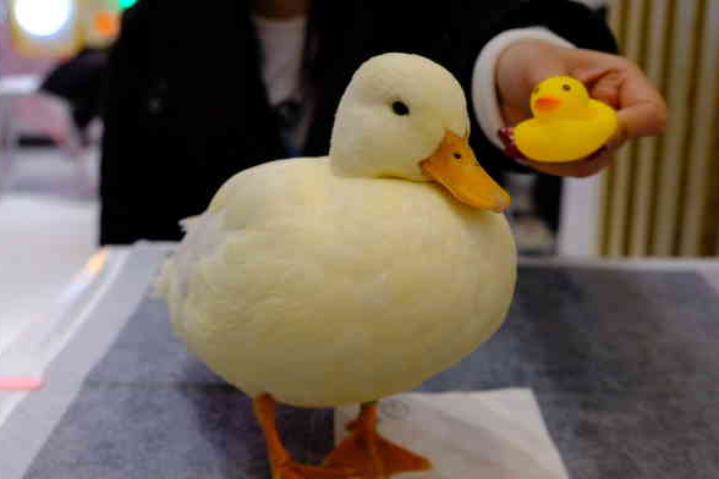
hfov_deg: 39.6
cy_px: 256
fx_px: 999
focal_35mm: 50
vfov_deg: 27.0
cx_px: 361
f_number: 4
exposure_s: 1/60
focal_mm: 27.7
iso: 320
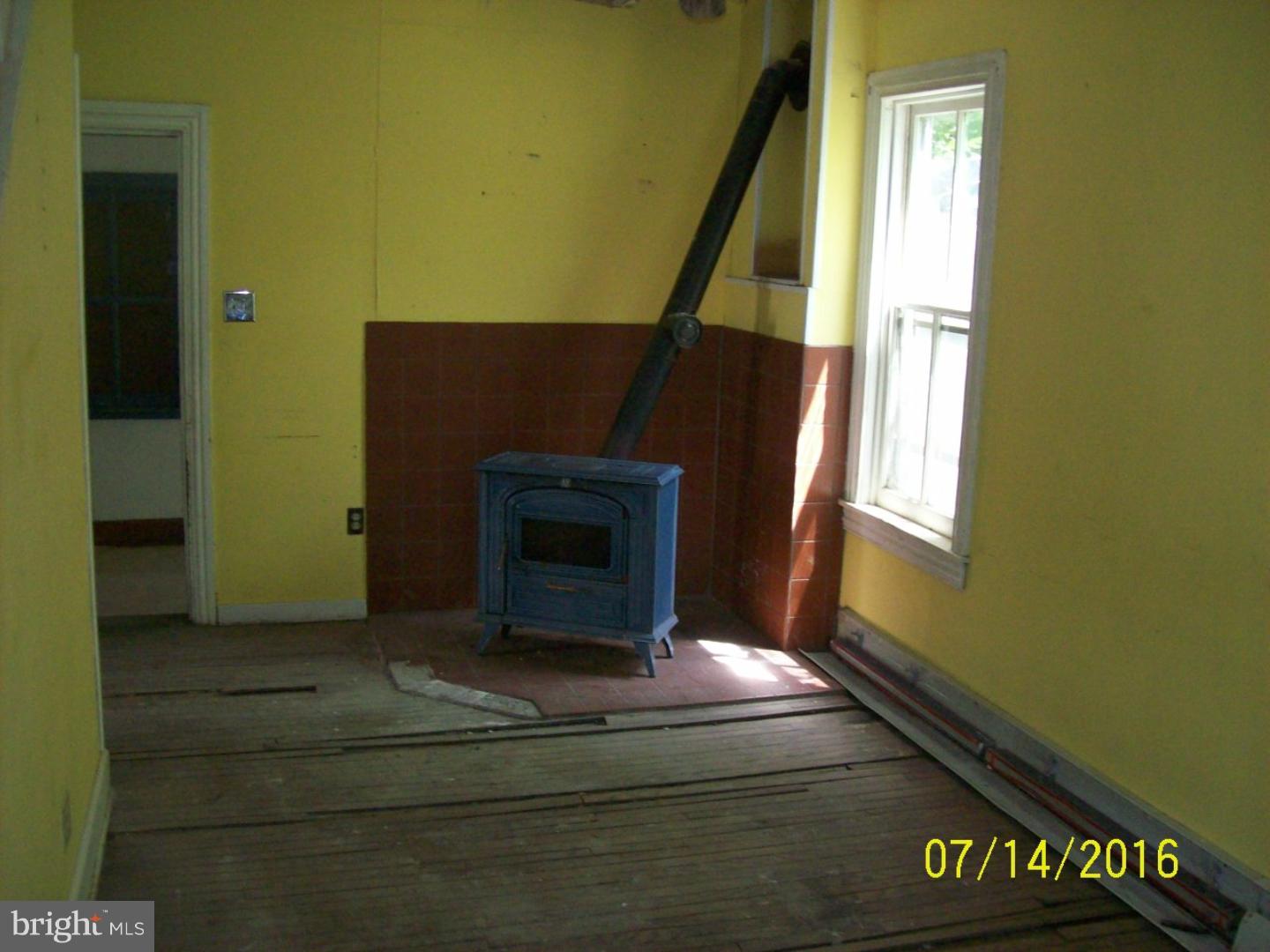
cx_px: 635
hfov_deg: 51.4
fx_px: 1321
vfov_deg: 39.7
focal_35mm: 36
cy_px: 476
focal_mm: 6
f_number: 2.7
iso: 200
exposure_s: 1/64
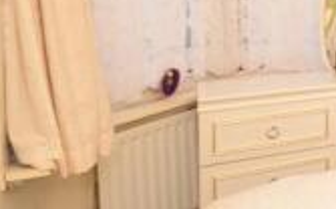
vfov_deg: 20.5
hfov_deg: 21.5
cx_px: 610
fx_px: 549
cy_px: -28
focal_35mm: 60
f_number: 7.1
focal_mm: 10
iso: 640
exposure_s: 1/200
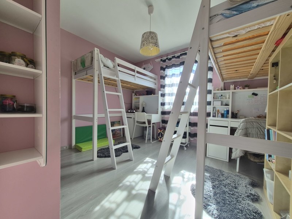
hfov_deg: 106.2
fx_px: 110
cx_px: 146
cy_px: 110
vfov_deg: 89.9
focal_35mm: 13
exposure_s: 1/100
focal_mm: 1.74
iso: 64
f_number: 2.2
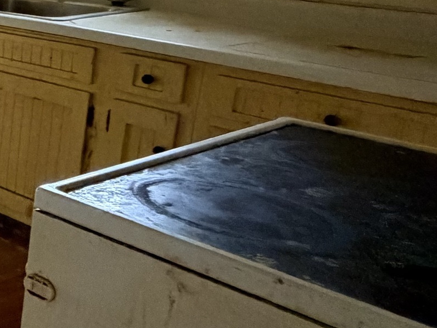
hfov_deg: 21.2
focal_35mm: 54
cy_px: 46
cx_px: -373
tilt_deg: -10.6
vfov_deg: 26.3
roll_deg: +1.1
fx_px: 682
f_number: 2.2
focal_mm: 2.22
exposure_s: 1/60
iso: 1000
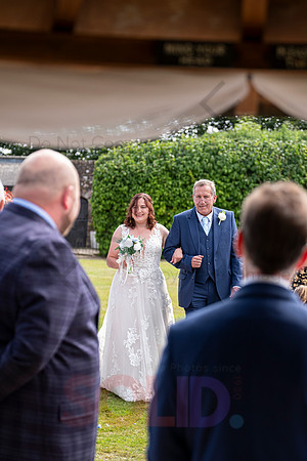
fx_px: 1433
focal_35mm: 112
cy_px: 230
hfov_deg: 12.2
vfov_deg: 18.3
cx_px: 154
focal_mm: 74.4
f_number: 3.2
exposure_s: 1/640
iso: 200
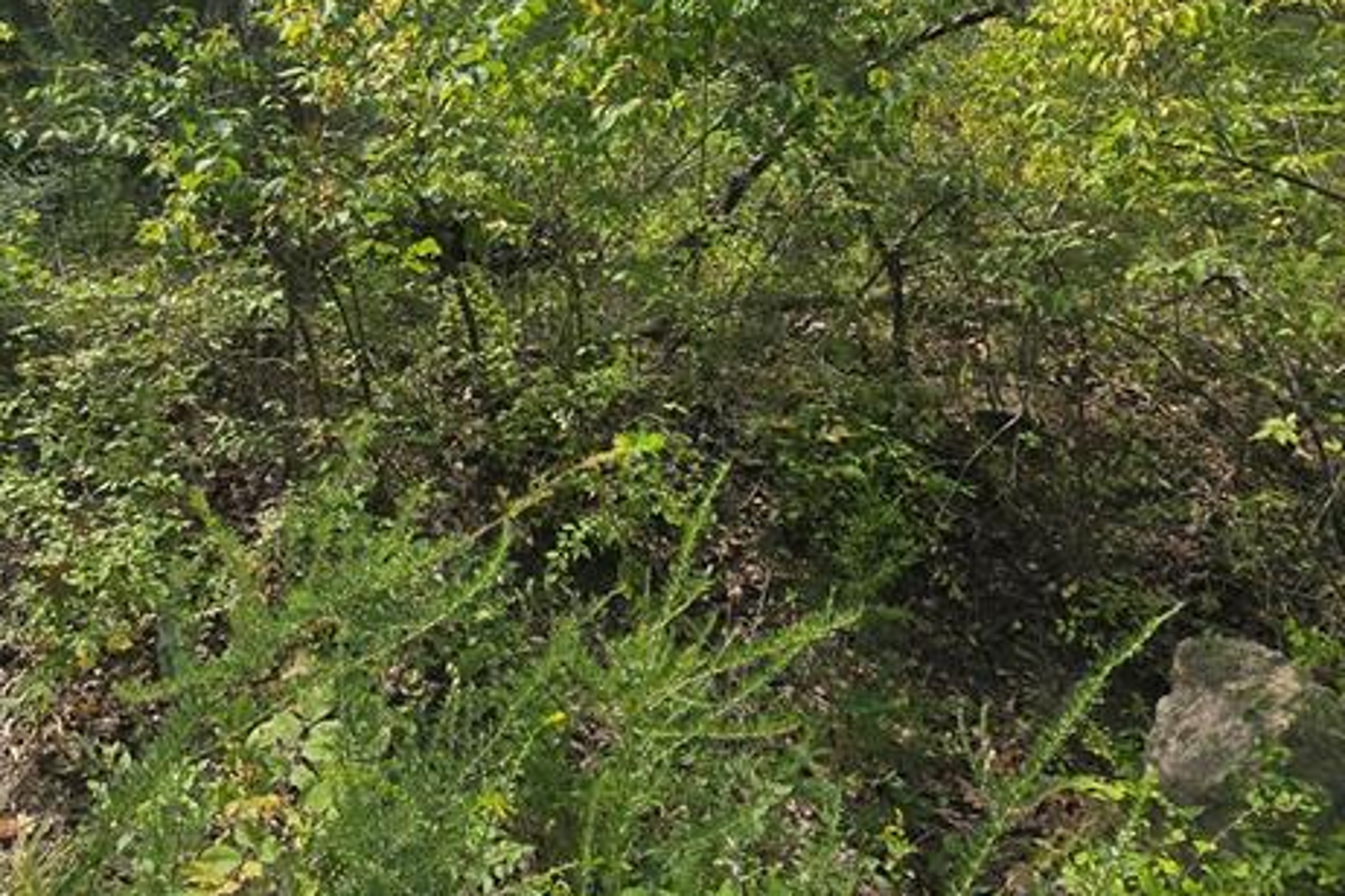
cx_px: 413
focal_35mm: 30
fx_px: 1121
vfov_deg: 39.8
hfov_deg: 60.0
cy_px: 61
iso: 50
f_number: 2.2
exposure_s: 1/1709
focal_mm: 2.2
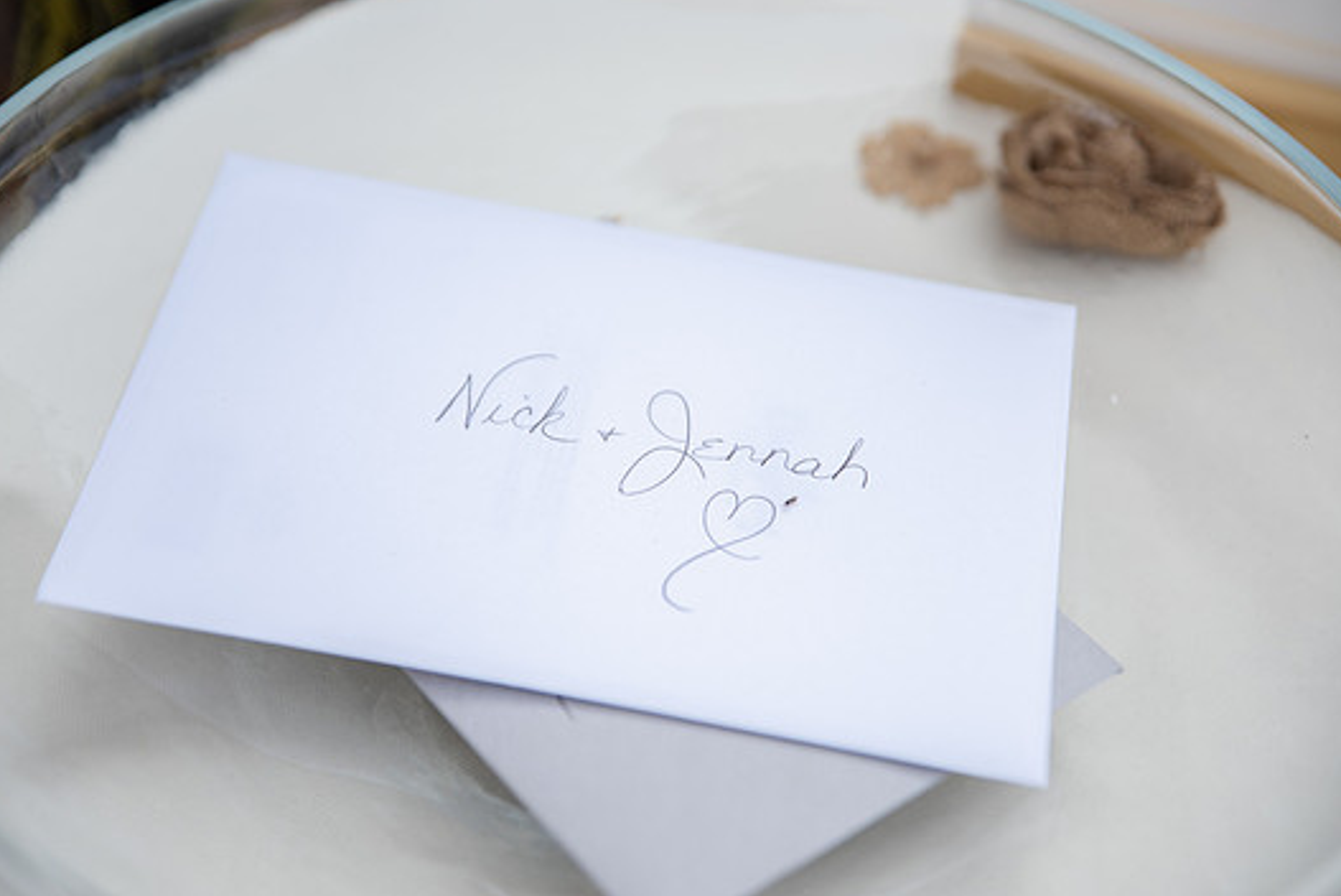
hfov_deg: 26.3
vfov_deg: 17.7
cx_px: 646
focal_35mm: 77
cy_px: 454
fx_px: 2870
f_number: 2.8
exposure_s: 1/400
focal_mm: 70
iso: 50
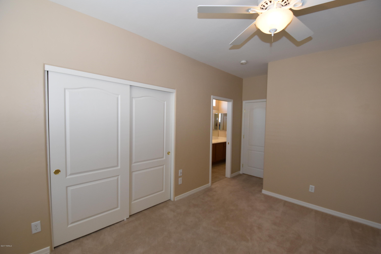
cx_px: 190
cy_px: 127
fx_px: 159
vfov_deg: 77.4
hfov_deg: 100.3
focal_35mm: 15
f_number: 5.6
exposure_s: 1/125
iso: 800
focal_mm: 10
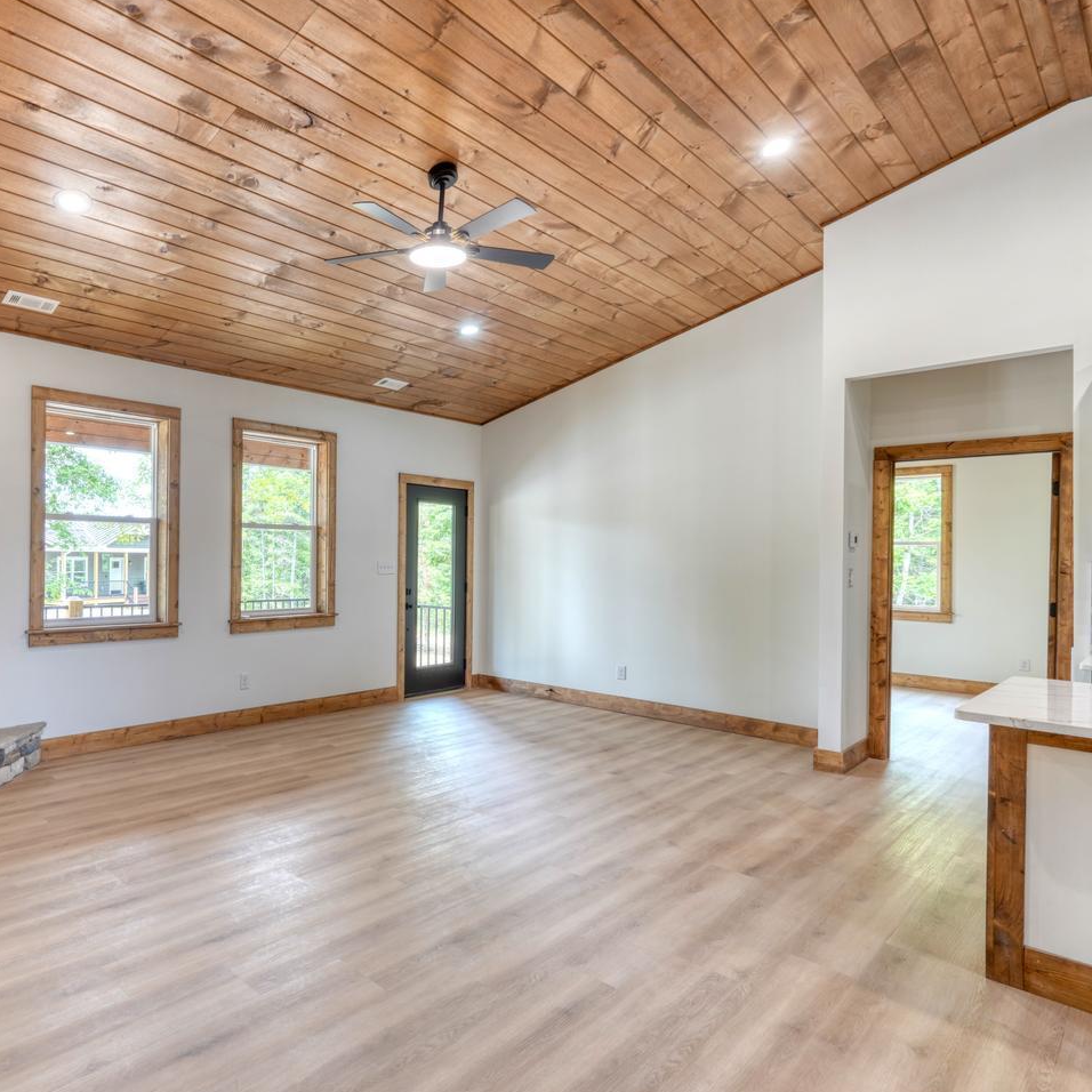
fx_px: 714
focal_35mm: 20
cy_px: 556
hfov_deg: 71.5
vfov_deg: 74.8
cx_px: 322
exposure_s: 1/1.25
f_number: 9
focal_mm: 10
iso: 100
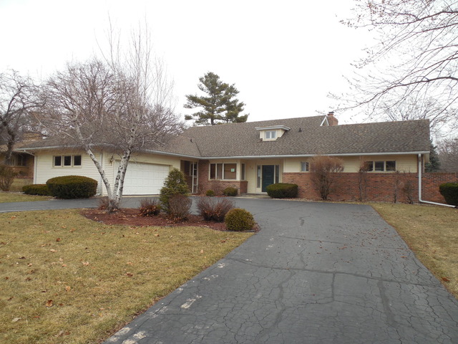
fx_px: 331
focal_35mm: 25
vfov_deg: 54.9
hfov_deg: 69.4
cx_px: 229
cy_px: 172
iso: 125
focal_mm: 4.5
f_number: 3.3
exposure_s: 1/500
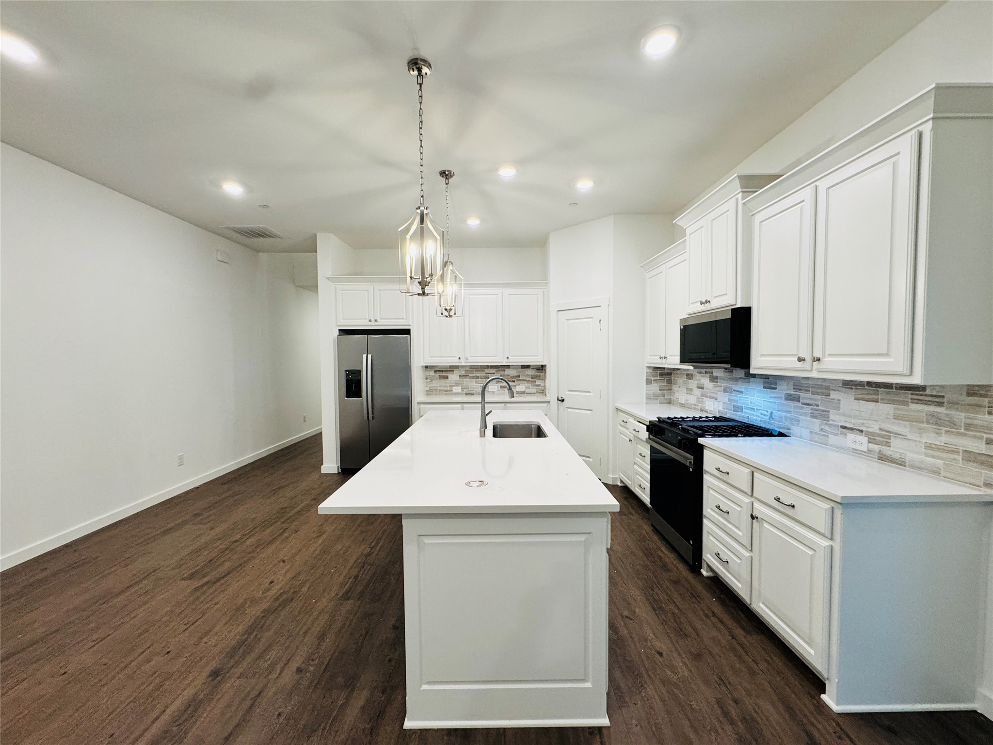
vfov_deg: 85.7
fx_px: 402
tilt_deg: -2.0
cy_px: 372
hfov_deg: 102.1
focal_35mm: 14
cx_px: 496
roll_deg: +0.1
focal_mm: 2.22
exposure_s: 1/120
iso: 250
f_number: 2.2
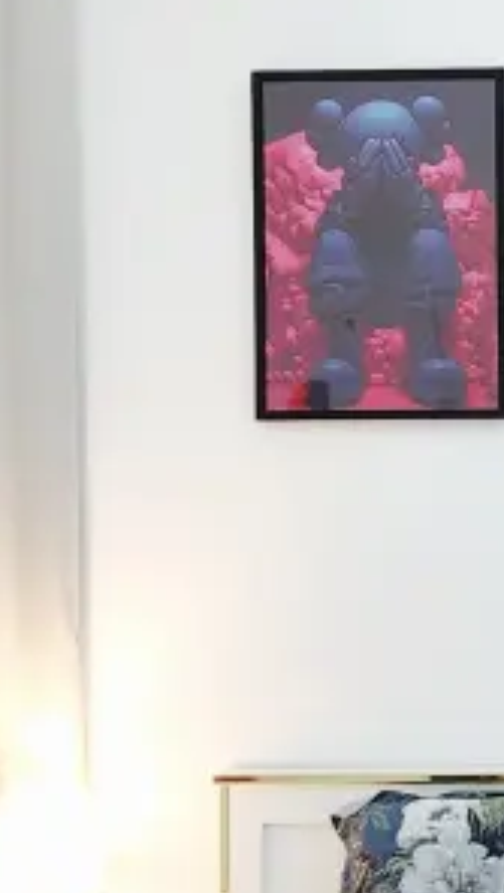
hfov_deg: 20.6
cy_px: 376
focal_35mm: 51
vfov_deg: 40.4
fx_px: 1209
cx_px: 721
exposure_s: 1/50
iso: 160
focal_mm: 2.2
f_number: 2.2
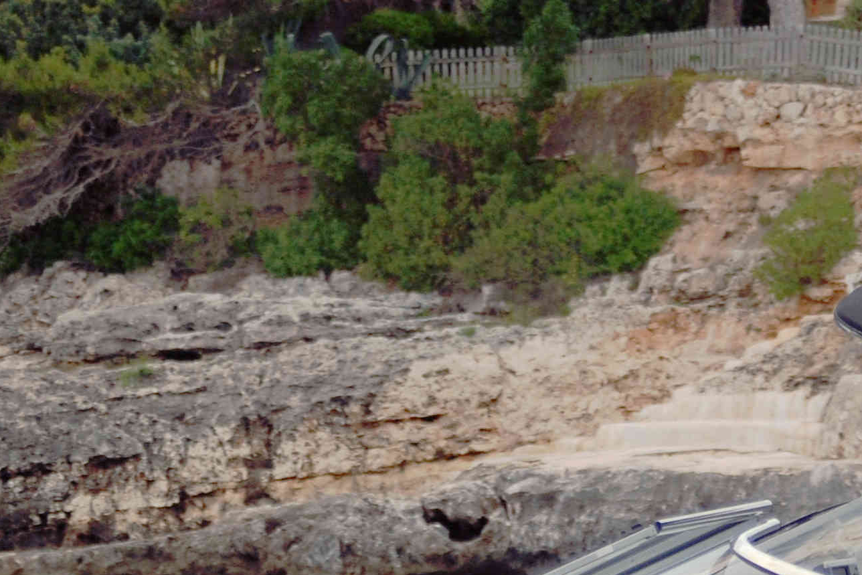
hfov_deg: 6.5
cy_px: 771
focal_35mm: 316
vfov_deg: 4.3
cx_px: 774
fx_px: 7567
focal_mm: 70
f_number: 4
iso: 160
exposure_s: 1/1000
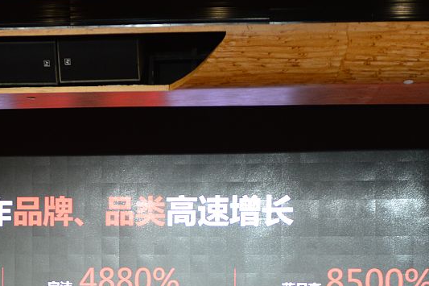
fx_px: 1287
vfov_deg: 12.6
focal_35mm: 108
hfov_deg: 18.9
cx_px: 139
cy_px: 264
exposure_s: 1/80
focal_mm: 48
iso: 1600
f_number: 2.8
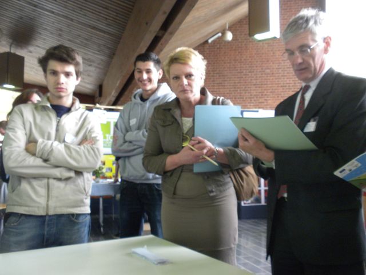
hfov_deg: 50.1
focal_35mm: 37
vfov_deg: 38.7
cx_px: 183
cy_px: 138
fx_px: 391
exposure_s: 1/61
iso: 391
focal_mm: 6.6
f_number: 3.5
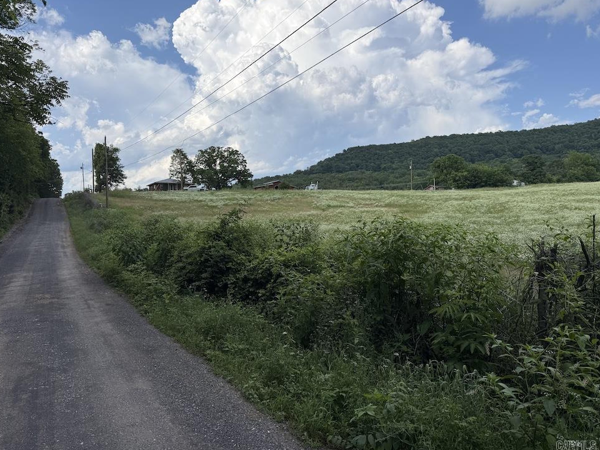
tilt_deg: +1.2
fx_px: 433
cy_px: 218
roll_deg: +1.1
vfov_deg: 54.9
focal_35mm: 25
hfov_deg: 69.4
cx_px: 306
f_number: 1.78
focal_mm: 6.76
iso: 80
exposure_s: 1/5319
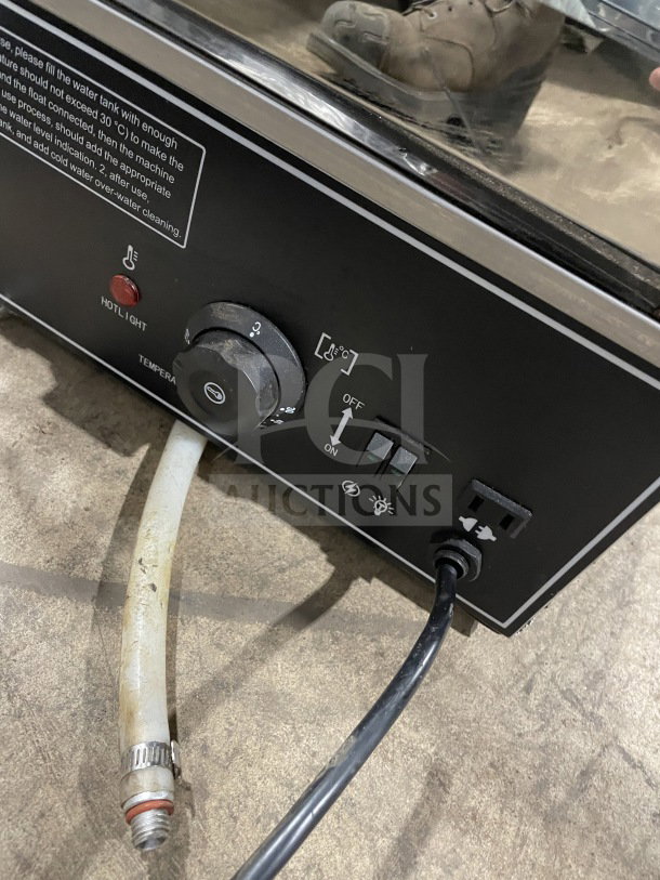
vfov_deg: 67.3
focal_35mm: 26
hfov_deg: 53.1
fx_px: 661
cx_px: 330
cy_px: 440
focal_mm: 4.2
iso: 640
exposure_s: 1/40
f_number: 1.6
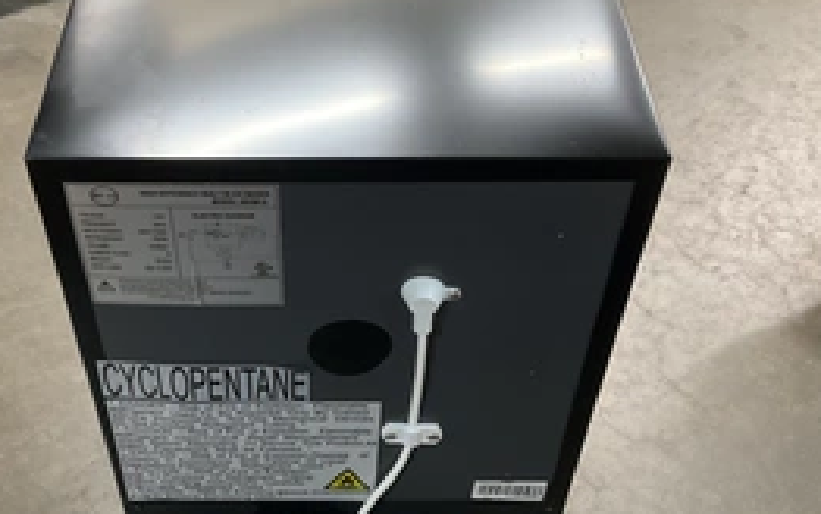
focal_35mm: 47
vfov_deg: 27.3
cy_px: 329
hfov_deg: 42.4
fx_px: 1052
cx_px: 316
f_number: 1.8
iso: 200
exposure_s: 1/40
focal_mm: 3
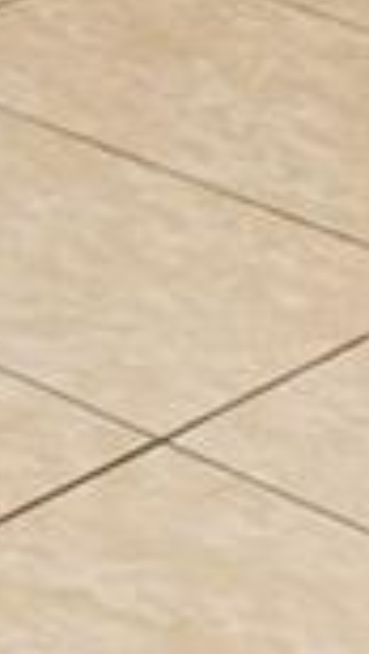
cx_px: -2341
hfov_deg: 4.1
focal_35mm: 185
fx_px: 3207
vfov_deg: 9.1
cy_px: -1380
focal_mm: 17
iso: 200
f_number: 9
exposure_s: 1/3.33
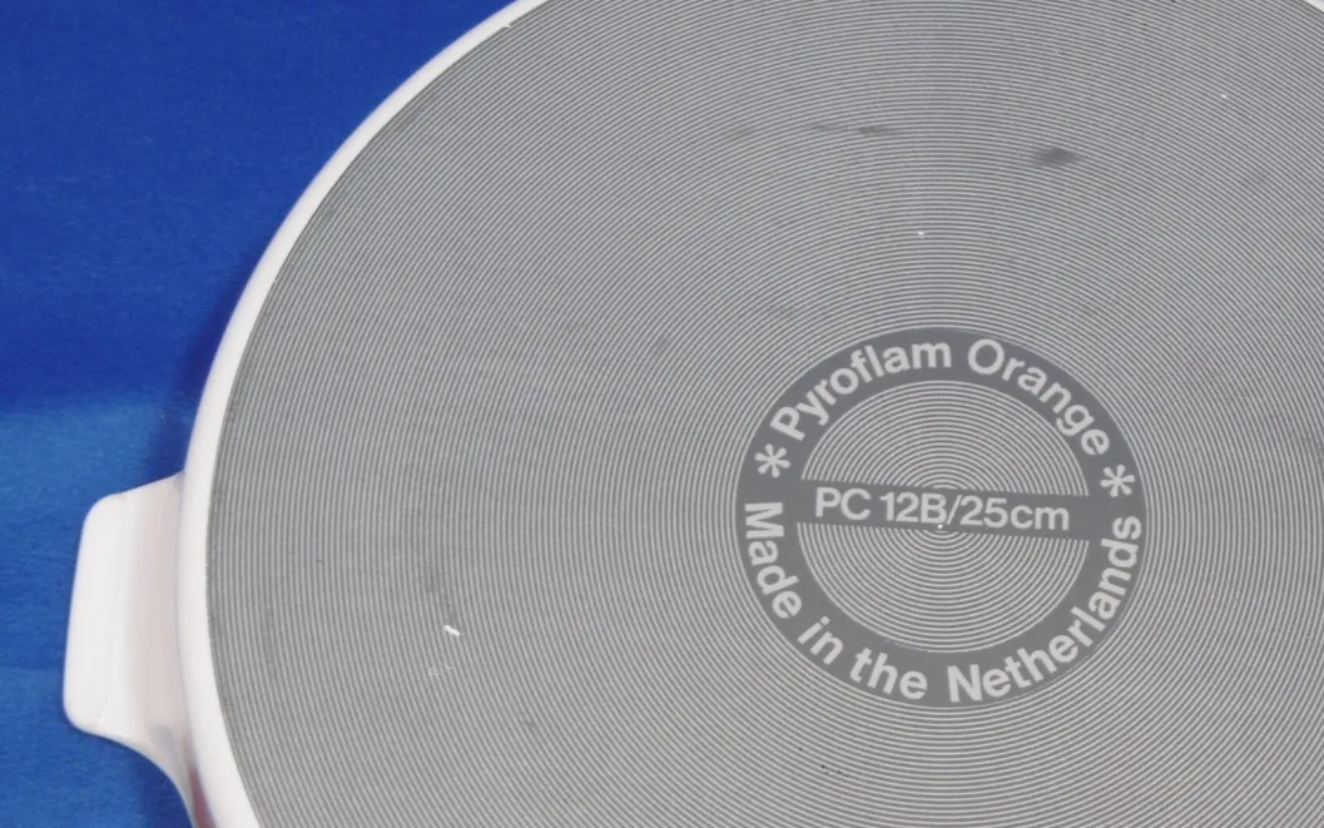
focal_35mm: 69
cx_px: 932
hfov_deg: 29.5
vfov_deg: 18.7
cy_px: 650
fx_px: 2490
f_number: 3.8
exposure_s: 1/13
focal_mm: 7.7
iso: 100
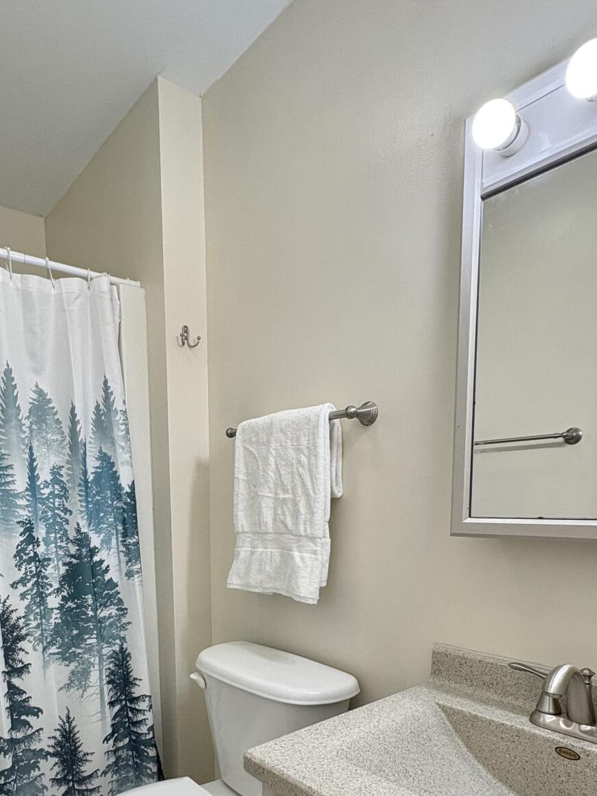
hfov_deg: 56.2
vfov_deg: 68.3
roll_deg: +1.1
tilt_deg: -6.8
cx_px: 229
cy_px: 567
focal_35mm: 24
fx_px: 552
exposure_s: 1/120
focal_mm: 2.22
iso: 200
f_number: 2.2
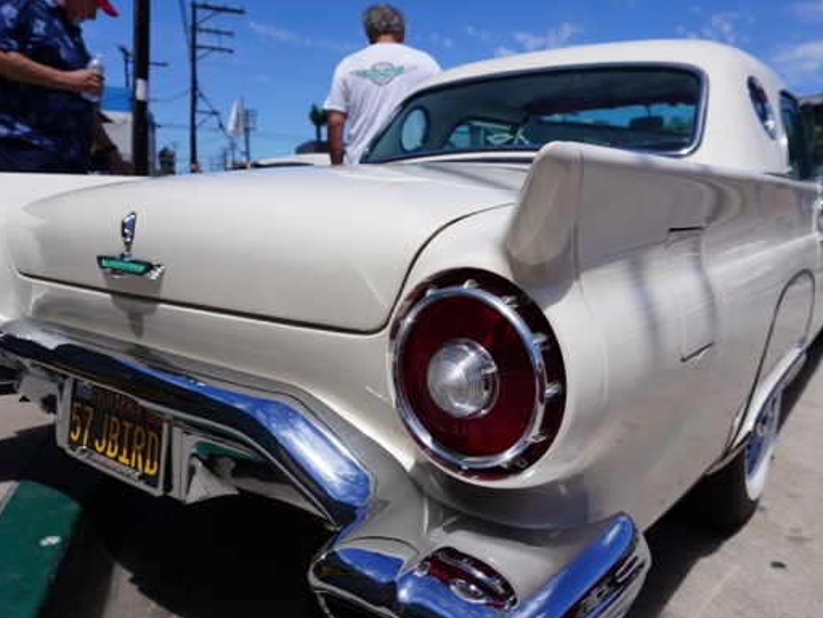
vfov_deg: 51.4
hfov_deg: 65.0
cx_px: 475
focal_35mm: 27
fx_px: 642
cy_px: 318
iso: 100
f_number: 5
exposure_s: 1/1250
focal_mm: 16
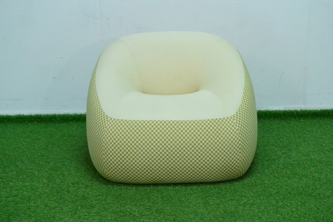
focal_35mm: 81
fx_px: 749
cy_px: 111
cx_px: 166
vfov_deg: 16.9
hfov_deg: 25.1
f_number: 5.6
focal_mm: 30
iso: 1250
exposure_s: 1/30
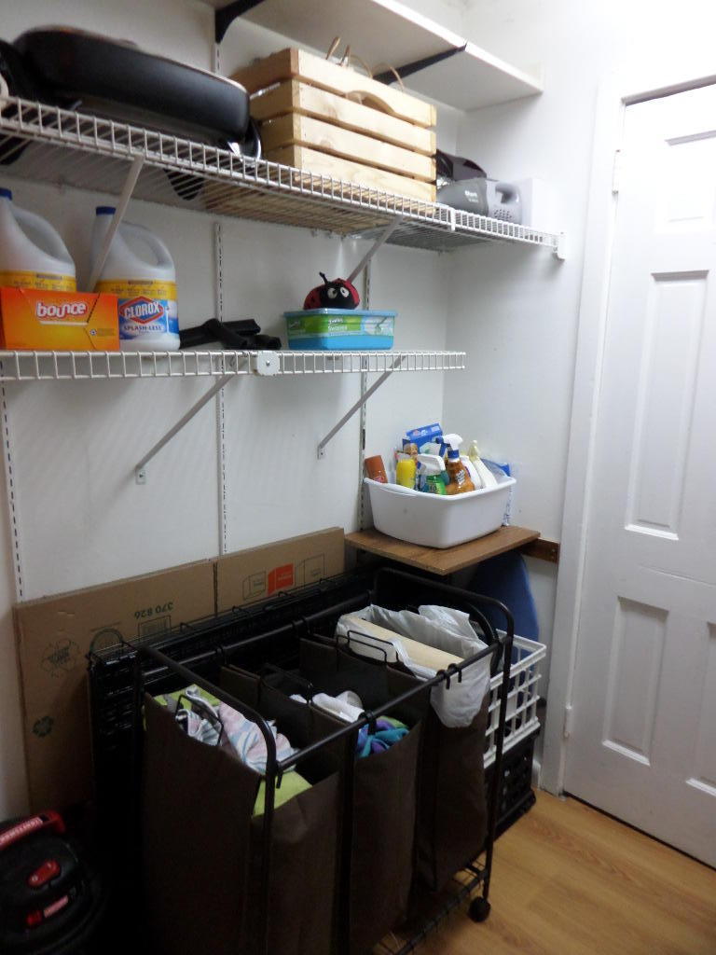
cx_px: 358
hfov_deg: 56.8
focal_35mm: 24
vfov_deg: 71.6
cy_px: 478
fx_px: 662
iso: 200
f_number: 3.1
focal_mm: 4.3
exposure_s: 1/20
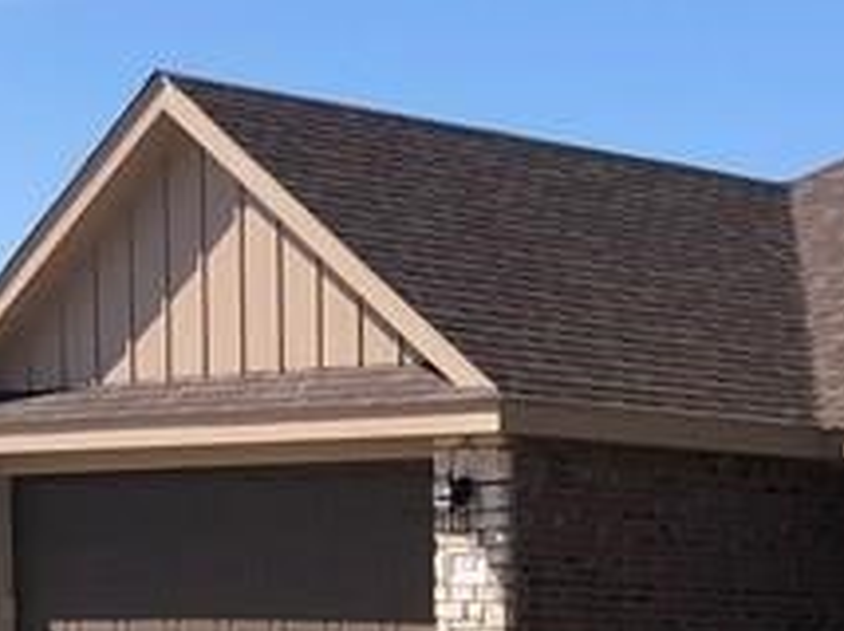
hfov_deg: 14.4
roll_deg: -1.0
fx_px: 3263
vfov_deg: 10.5
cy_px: 1061
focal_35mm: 134
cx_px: 907
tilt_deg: -7.2
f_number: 1.8
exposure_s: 1/1675
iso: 20
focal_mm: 3.99
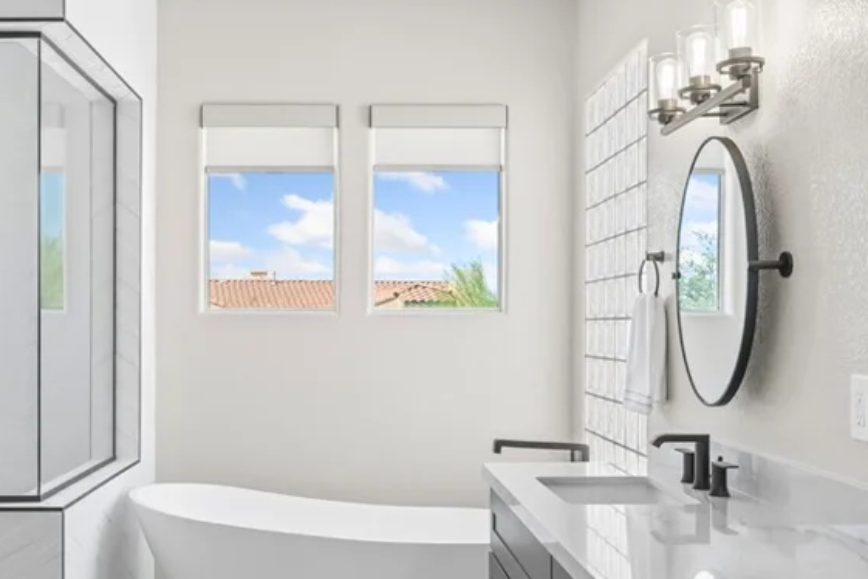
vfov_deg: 31.9
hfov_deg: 46.2
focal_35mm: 42
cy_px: 327
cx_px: 354
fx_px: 1013
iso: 400
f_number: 8
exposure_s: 1/8
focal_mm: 23
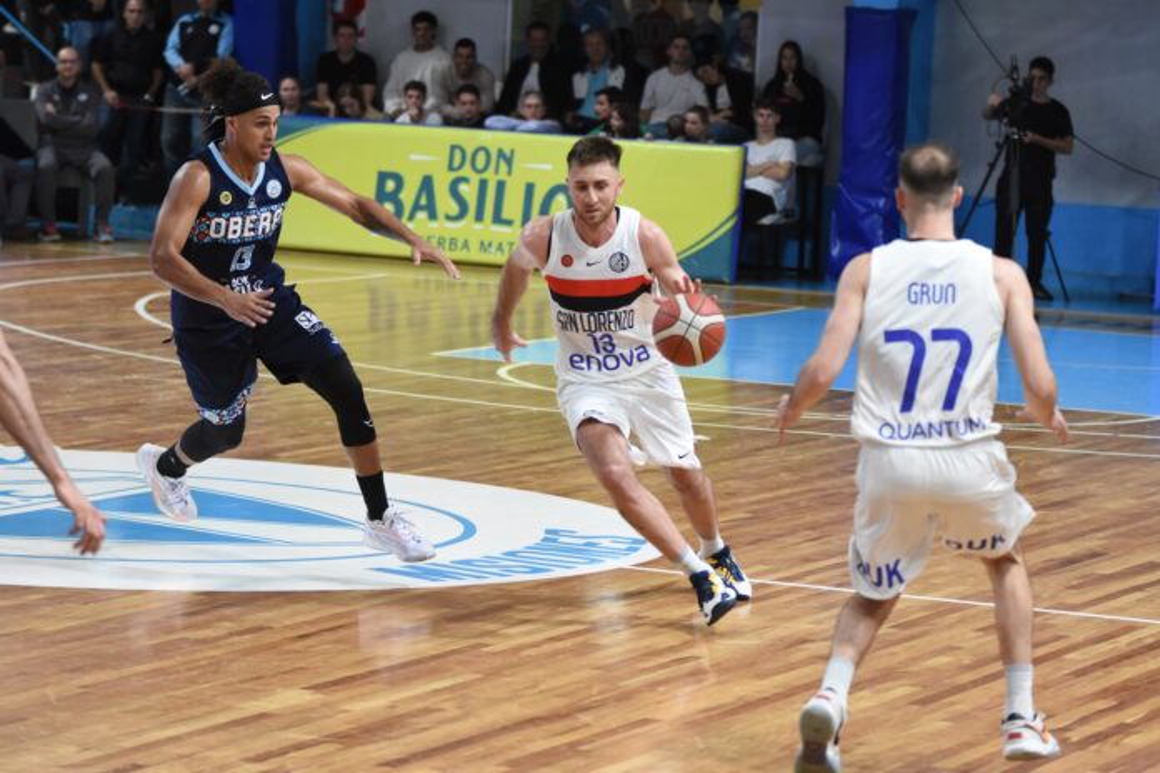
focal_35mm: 150
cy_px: 386
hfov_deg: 13.7
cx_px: 580
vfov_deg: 9.1
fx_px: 4833
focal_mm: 100
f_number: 2.8
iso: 2000
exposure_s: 1/1000
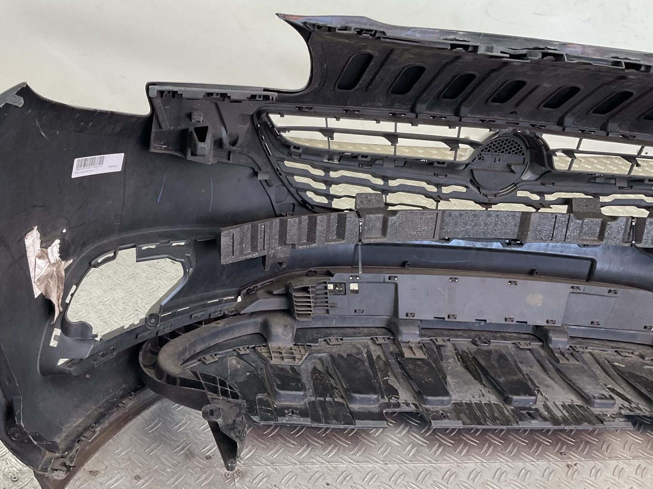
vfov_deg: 37.7
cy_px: 259
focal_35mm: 38
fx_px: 717
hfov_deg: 48.8
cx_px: 273
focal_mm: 3
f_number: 1.8
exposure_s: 1/100
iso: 40
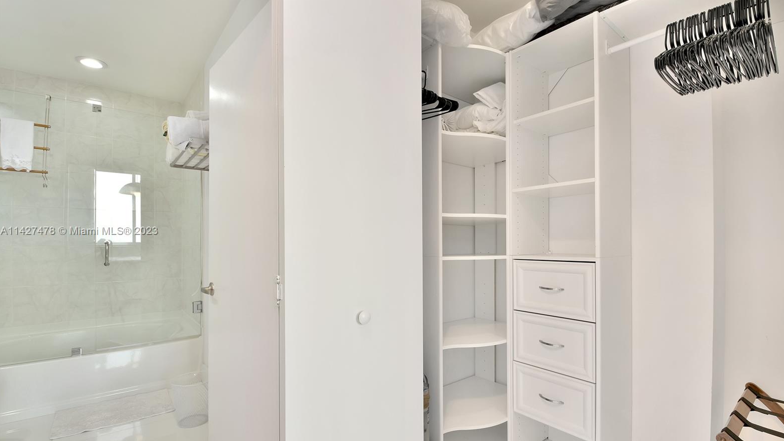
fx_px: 333
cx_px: 397
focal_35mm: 16
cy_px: 231
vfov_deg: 67.1
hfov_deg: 99.4
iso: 320
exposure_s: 1/15
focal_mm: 10
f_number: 7.1
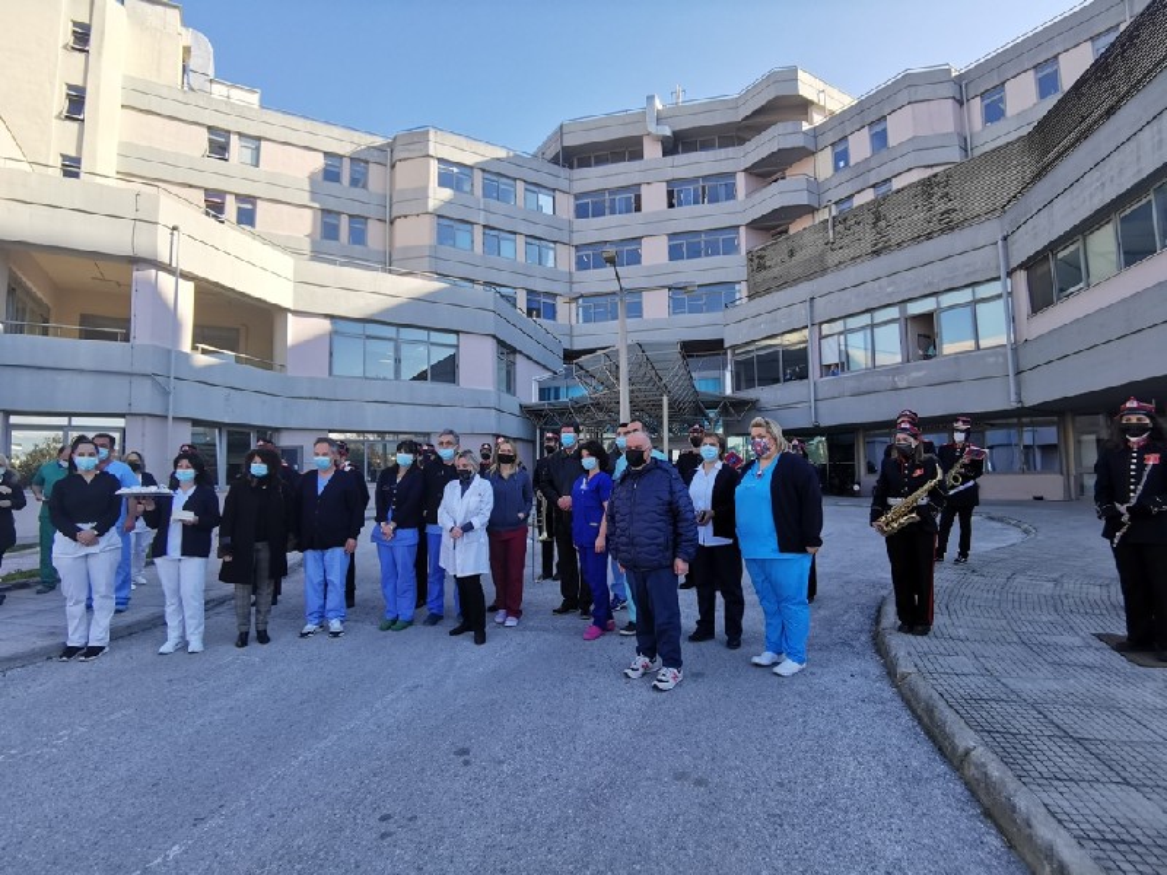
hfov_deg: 91.0
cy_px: 438
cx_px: 584
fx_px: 573
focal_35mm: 17
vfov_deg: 74.7
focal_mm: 2.26
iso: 50
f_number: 2.2
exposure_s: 1/320
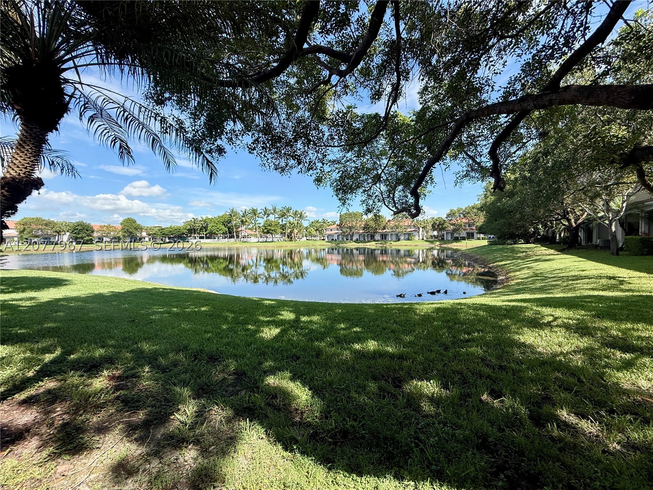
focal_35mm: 14
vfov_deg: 85.7
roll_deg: +1.3
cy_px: 245
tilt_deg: -1.3
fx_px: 264
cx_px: 326
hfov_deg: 102.1
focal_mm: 2.22
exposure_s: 1/1189
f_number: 2.2
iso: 50
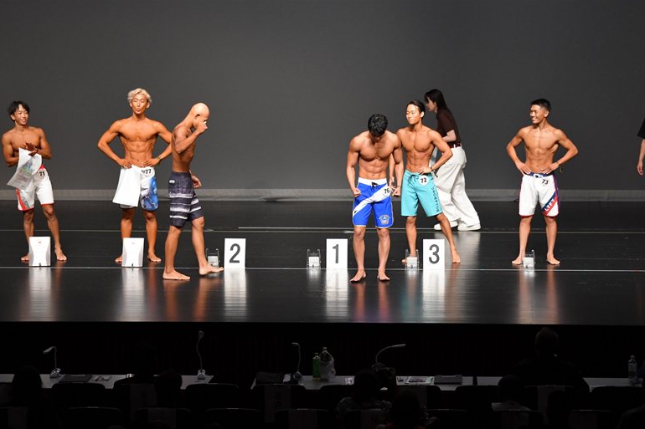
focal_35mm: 151
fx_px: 2705
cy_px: 214
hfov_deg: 13.6
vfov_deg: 9.1
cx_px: 322
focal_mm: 100
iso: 2500
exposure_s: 1/400
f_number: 5.6
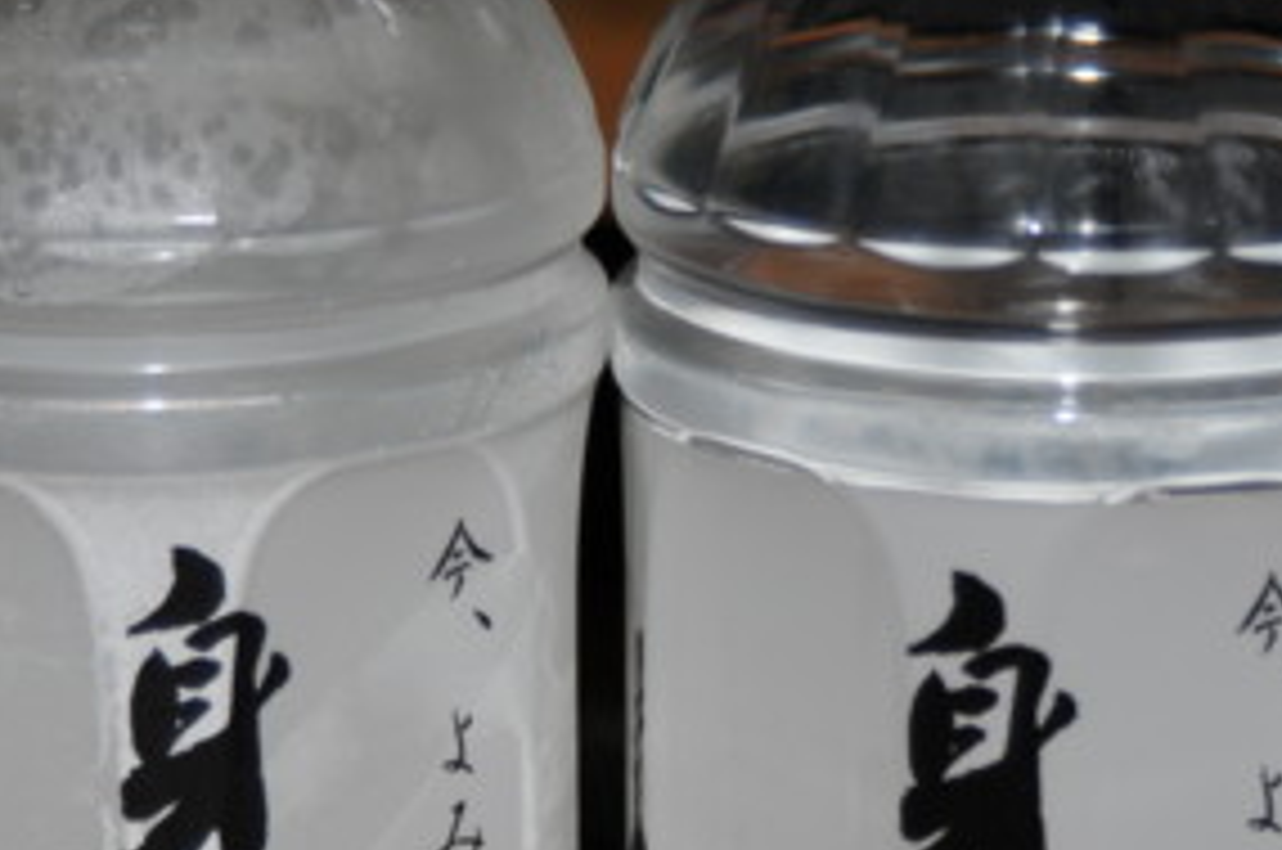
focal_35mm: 202
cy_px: 515
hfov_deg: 10.2
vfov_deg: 6.8
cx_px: 594
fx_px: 7181
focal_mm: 48
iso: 200
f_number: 4.5
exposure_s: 1/60
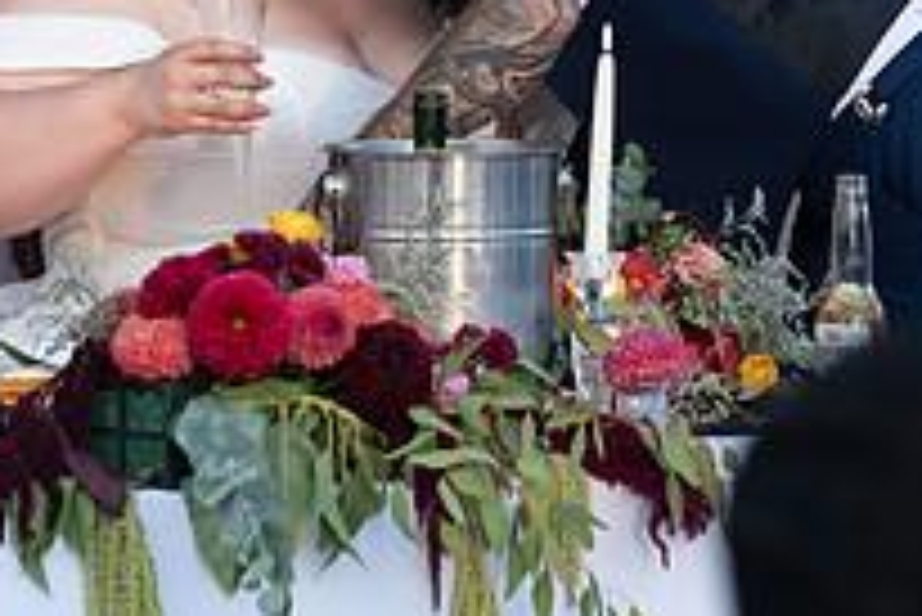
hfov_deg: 4.8
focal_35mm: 425
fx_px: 10892
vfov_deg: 3.2
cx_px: 243
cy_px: -142
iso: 320
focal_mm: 150
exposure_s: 1/125
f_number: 5.6
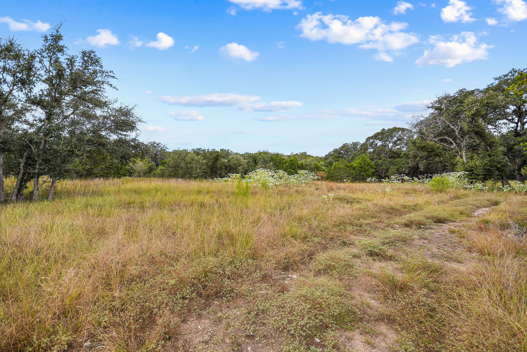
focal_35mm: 15
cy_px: 176
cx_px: 264
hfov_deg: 100.4
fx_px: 220
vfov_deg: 77.3
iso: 125
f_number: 5.6
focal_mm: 10
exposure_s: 1/50
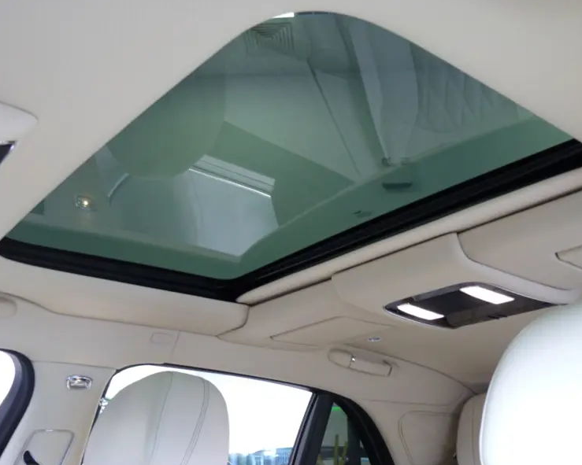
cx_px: 312
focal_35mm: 37
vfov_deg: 40.1
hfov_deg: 49.0
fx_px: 637
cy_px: 232
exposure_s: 1/8
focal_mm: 6.3
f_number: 3.1
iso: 200
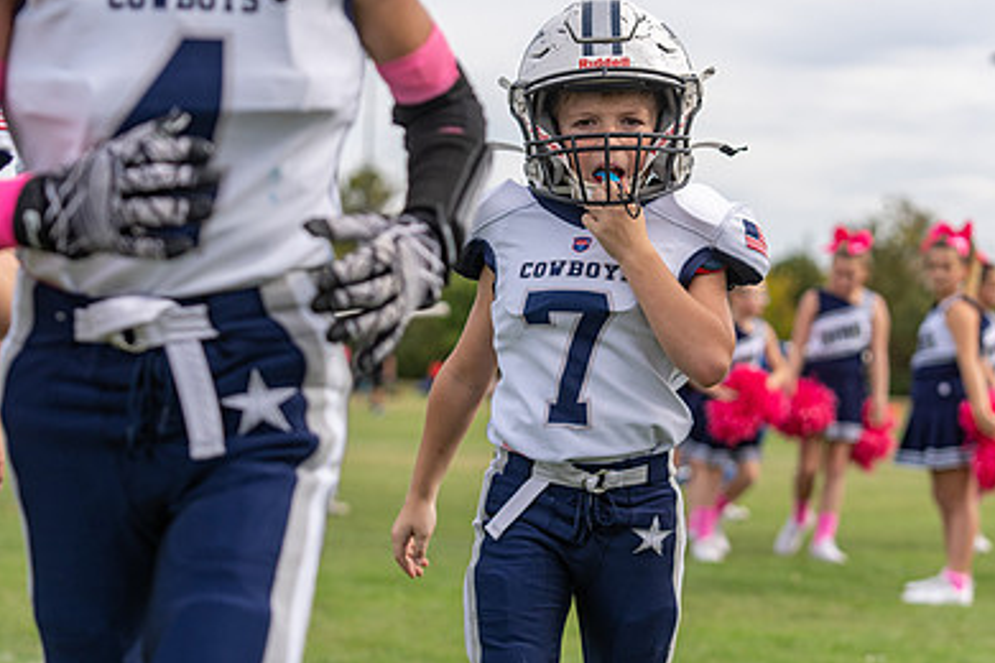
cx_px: 574
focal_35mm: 104
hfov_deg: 19.6
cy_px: 284
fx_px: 2874
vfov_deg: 13.2
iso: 250
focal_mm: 70
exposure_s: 1/1600
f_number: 3.5
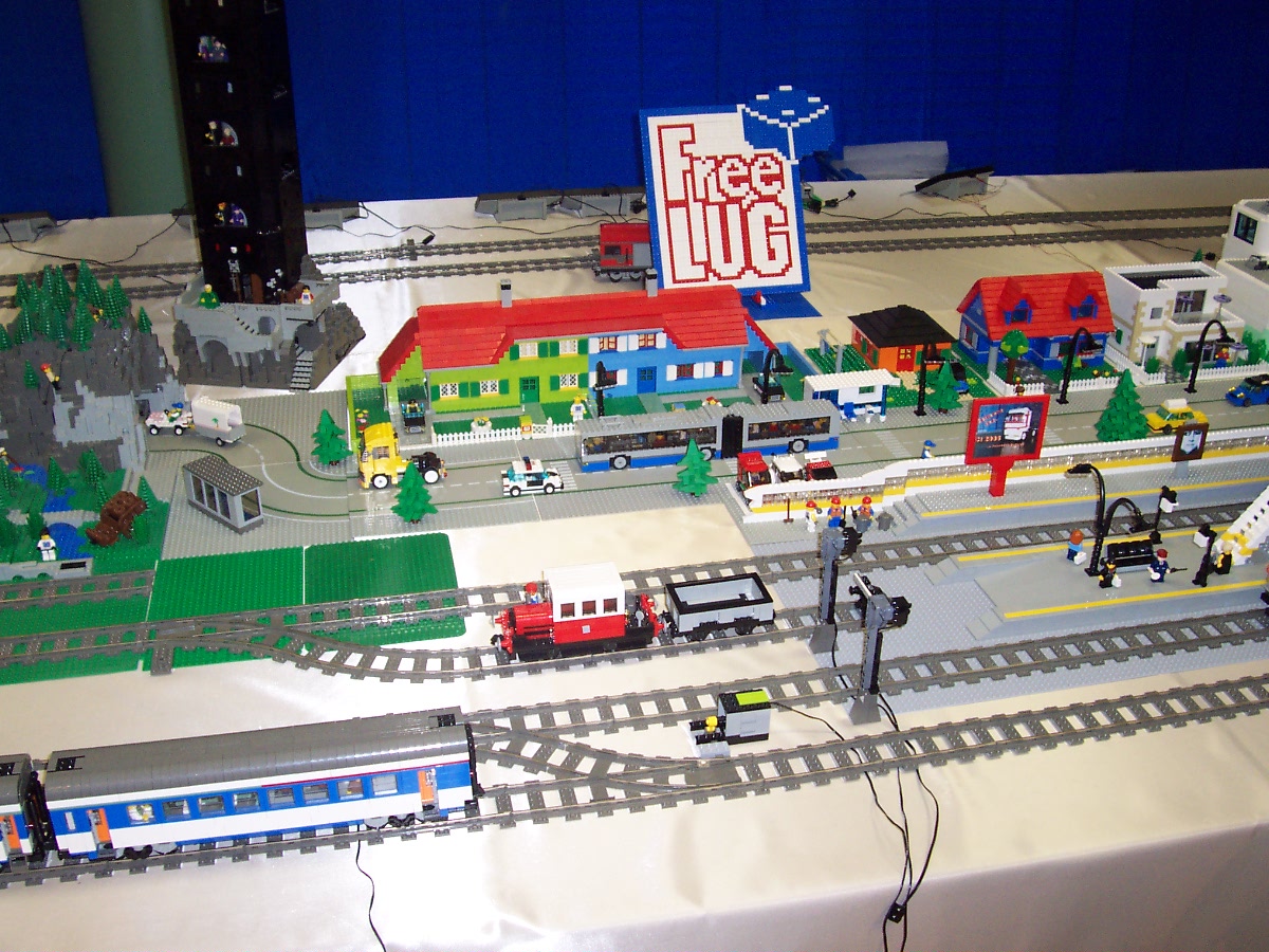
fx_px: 1356
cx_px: 634
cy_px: 476
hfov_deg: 50.1
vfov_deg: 38.7
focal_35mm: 37
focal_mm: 5.6
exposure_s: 1/60
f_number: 2.8
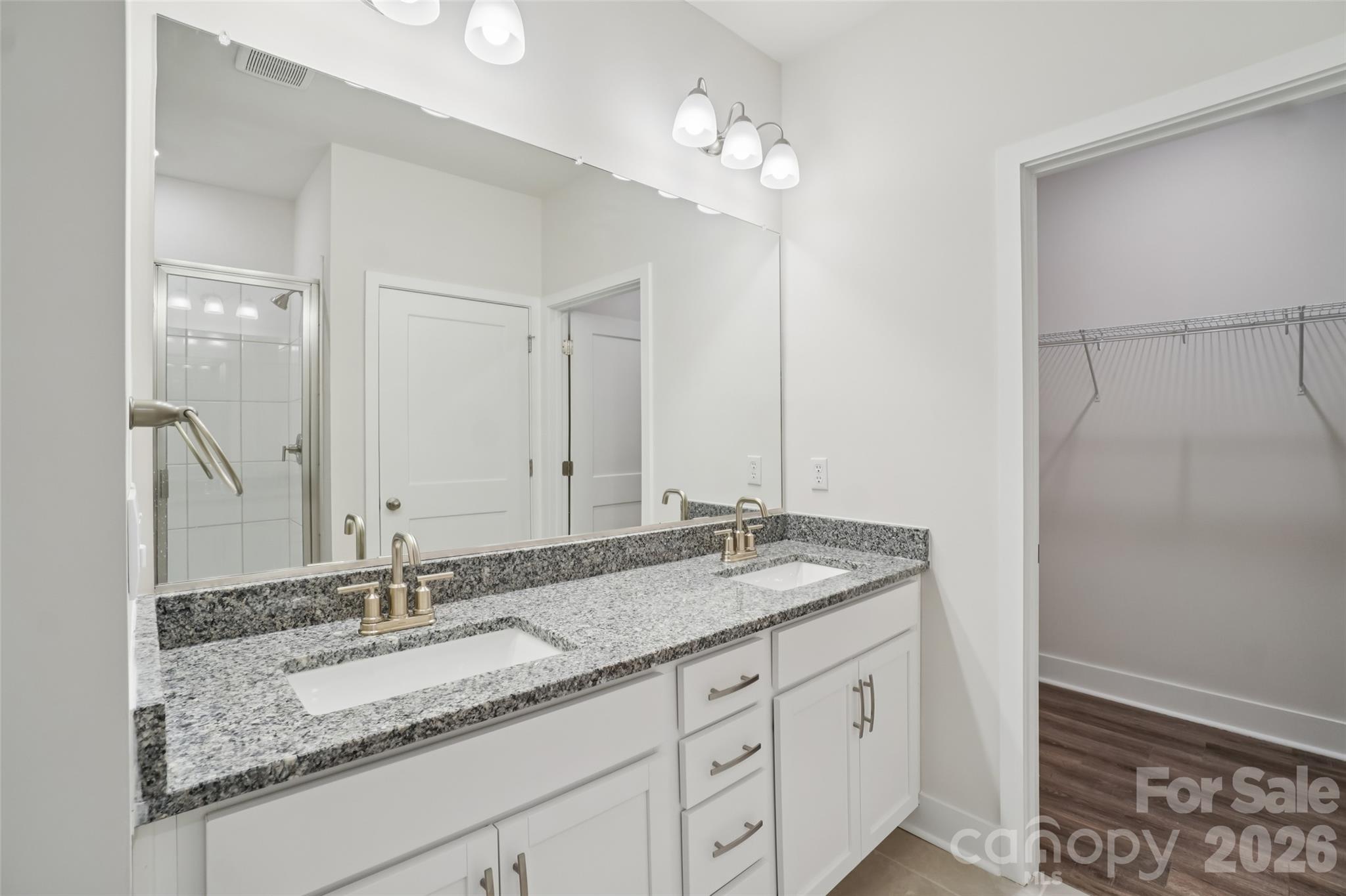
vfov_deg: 77.3
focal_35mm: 15
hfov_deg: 100.4
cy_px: 448
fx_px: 561
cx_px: 673
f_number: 8
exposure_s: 1/30
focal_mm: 10
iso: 200
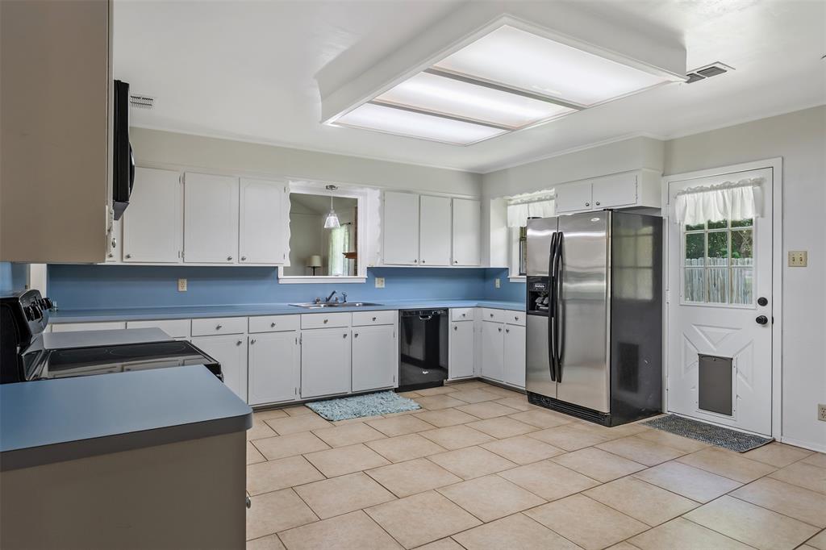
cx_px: 413
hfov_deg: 78.6
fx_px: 505
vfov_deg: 57.2
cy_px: 275
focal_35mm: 22
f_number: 8
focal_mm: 22
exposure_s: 1/15
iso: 800
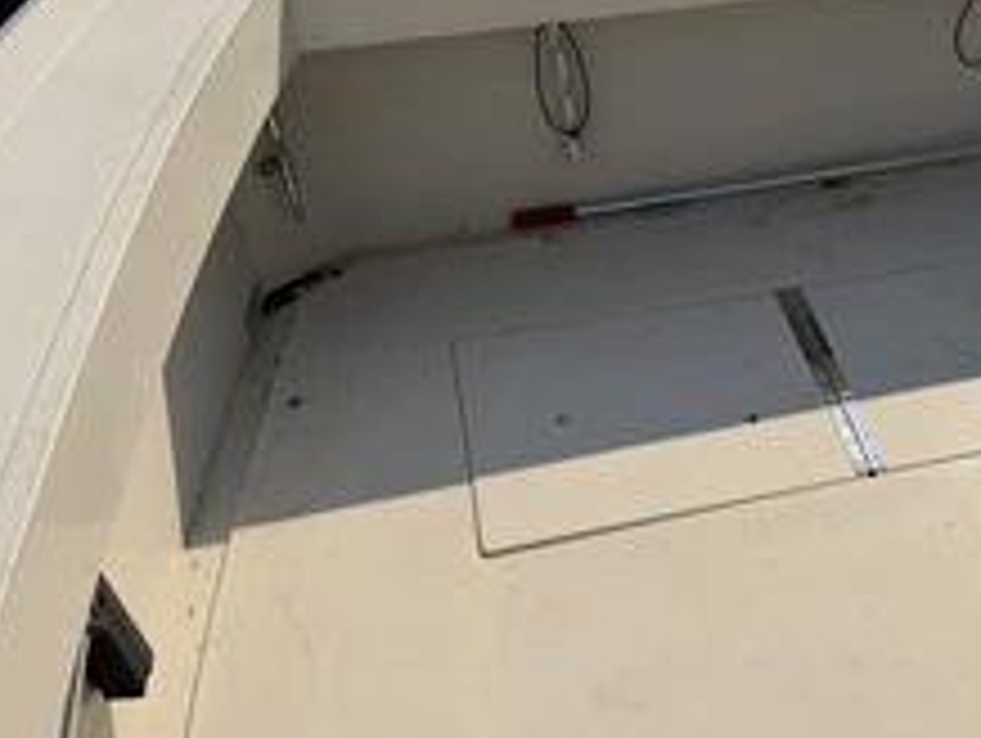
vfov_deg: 32.9
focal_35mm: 44
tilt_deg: -39.3
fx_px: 1248
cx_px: 850
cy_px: 333
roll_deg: -6.9
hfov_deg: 40.2
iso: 80
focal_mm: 6.76
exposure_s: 1/10309
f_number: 1.78
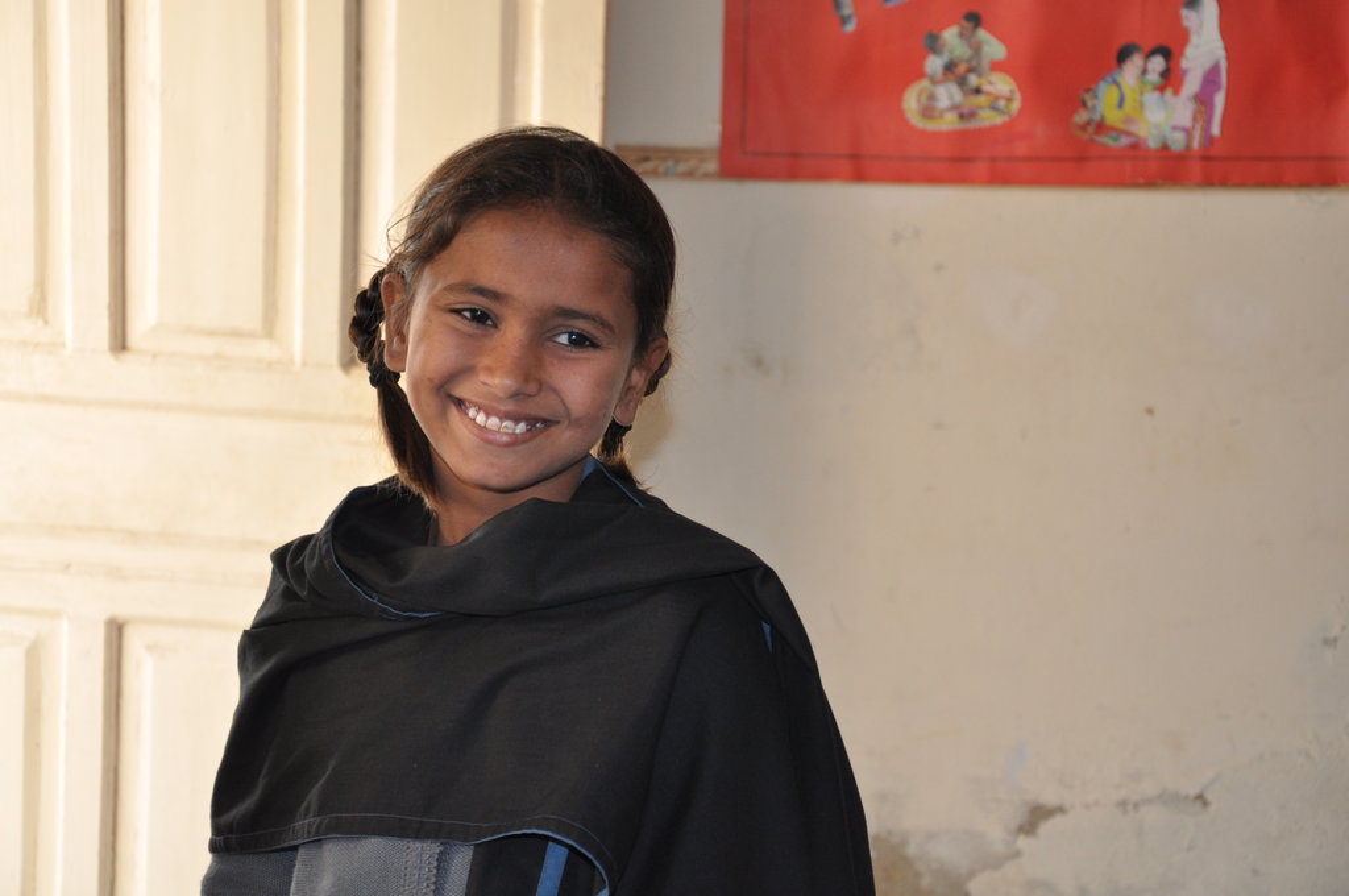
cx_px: 674
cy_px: 448
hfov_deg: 27.0
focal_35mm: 75
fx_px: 2807
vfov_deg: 18.1
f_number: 5
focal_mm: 50
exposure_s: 1/125
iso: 720
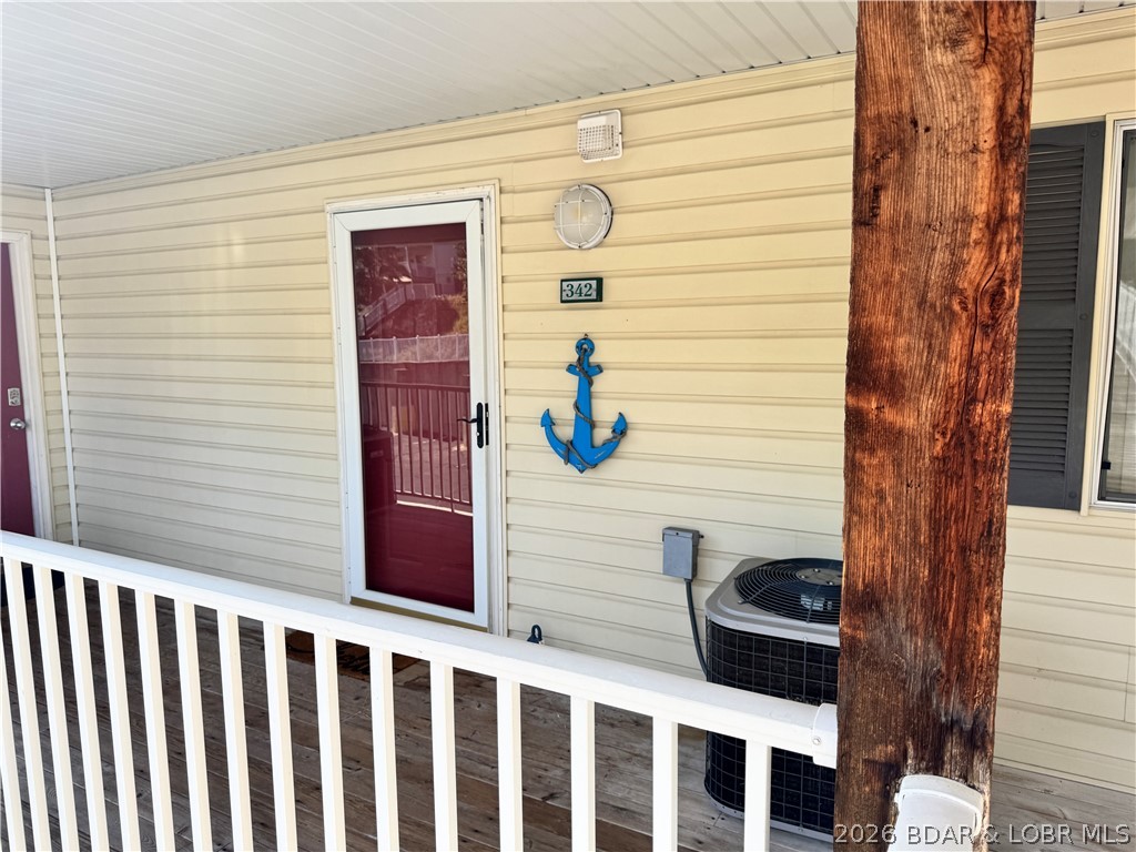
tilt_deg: -6.0
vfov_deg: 56.8
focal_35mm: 24
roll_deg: +0.5
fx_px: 788
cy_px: 426
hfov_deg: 71.6
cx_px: 568
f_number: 1.78
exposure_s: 1/925
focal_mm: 6.76
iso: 80
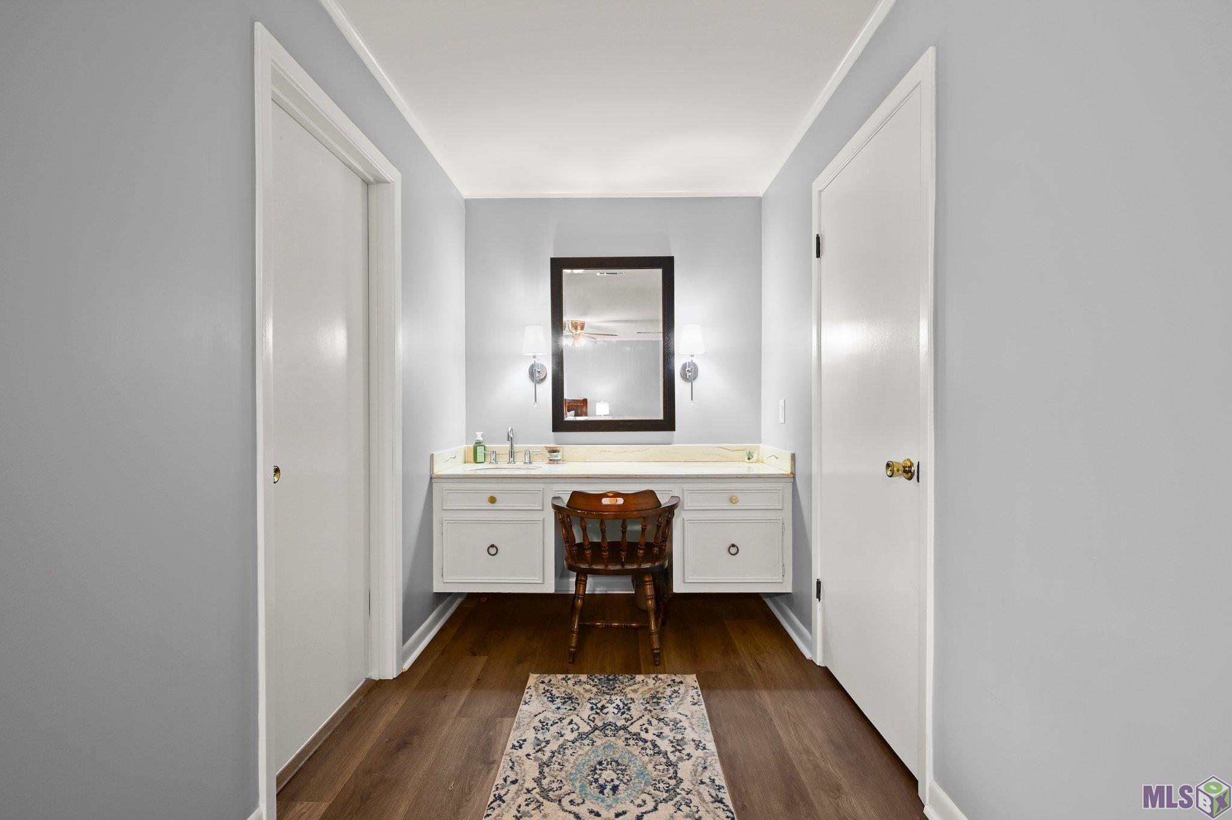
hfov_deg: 98.6
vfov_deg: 75.4
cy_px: 410
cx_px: 616
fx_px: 530
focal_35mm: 16
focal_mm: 15.5
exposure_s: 1
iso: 200
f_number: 10
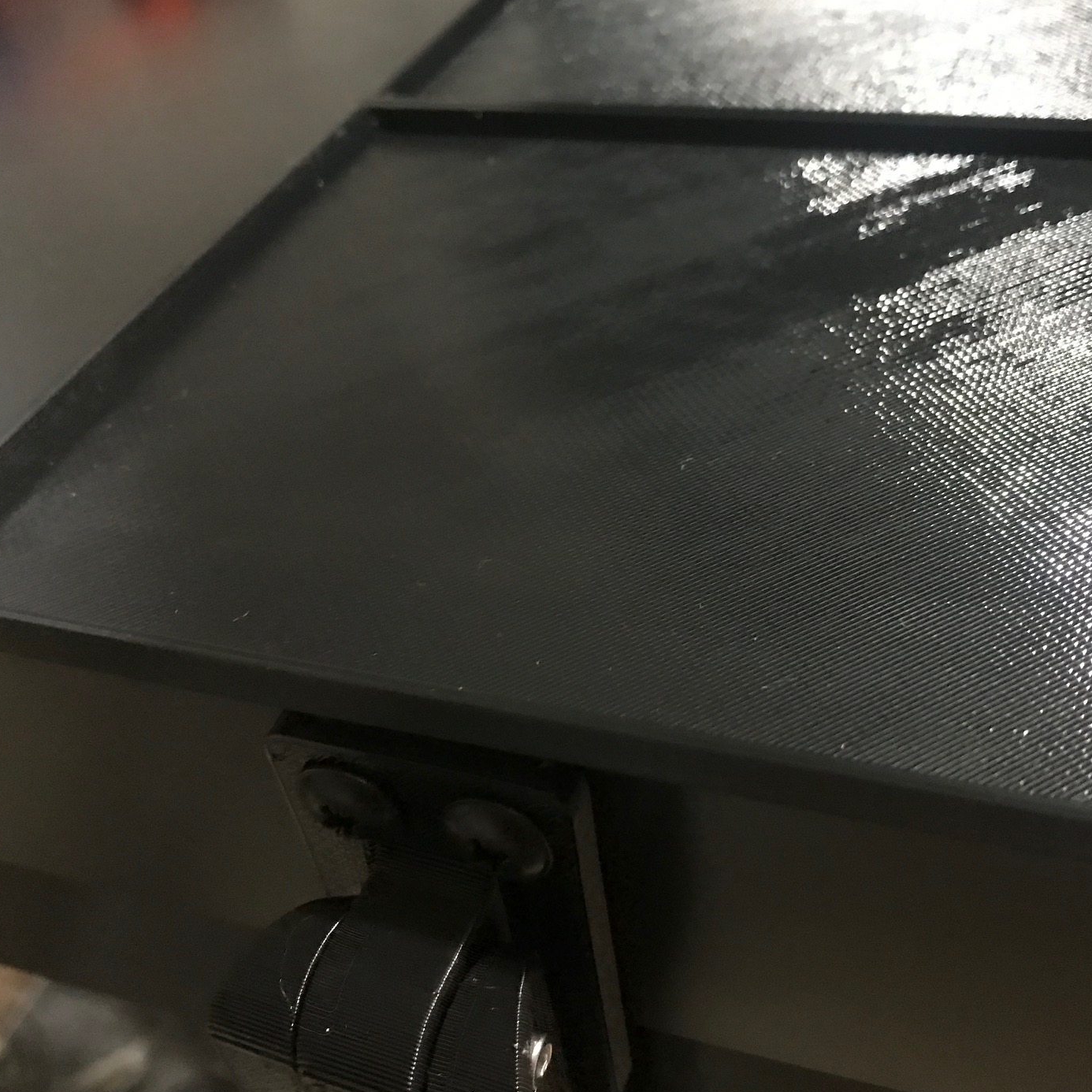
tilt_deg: -41.4
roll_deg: +8.7
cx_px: 645
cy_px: 531
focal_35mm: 36
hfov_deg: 45.8
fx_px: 1285
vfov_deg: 46.0
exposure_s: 1/6
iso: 80
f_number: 1.8
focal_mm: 3.99
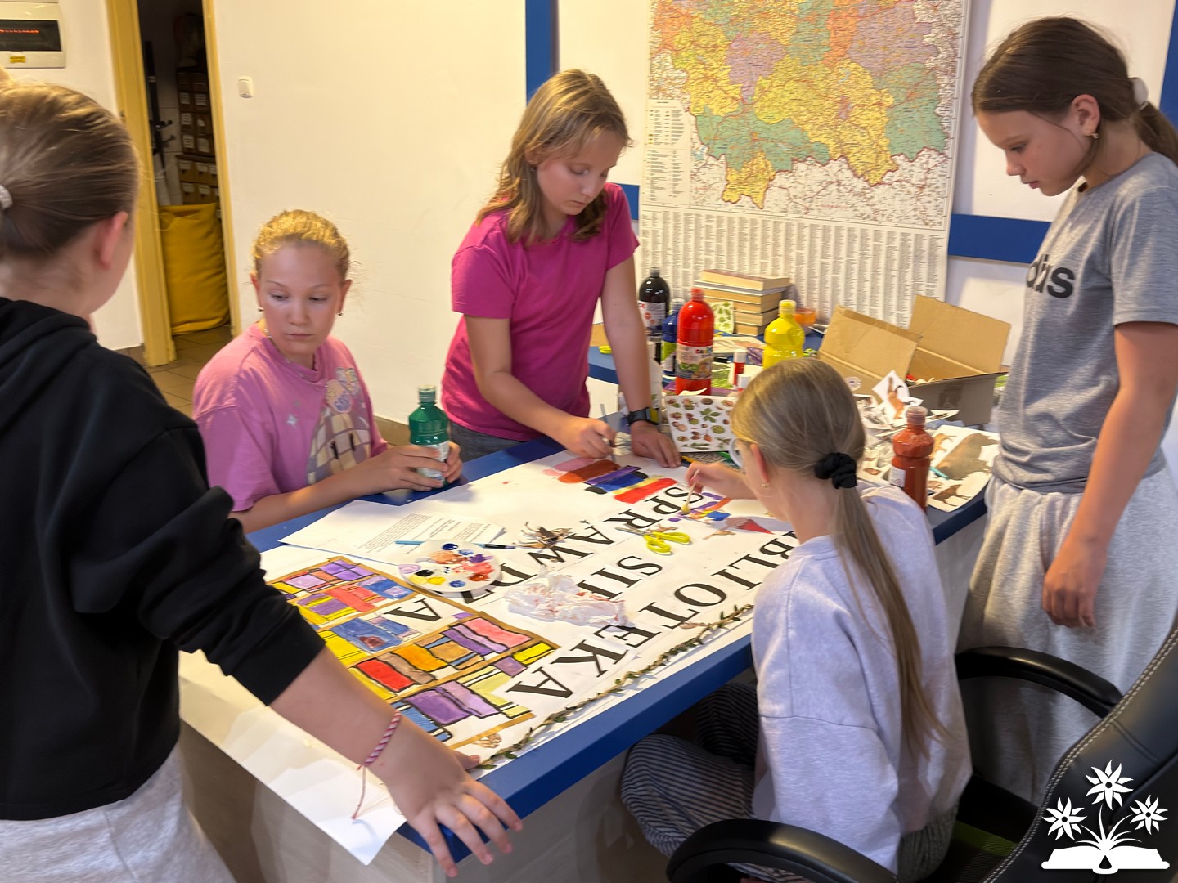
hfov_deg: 52.6
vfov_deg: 40.7
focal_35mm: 35
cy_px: 442
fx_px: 1191
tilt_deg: -18.3
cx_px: 589
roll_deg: -0.7
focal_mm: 6.76
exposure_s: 1/33
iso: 250
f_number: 1.78
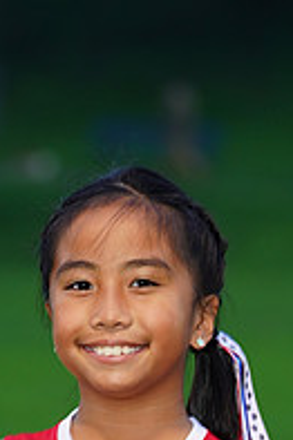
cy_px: 630
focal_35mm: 550
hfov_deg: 2.5
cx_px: 105
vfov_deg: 3.7
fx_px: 6726
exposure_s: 1/20
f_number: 5.6
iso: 320
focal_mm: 187
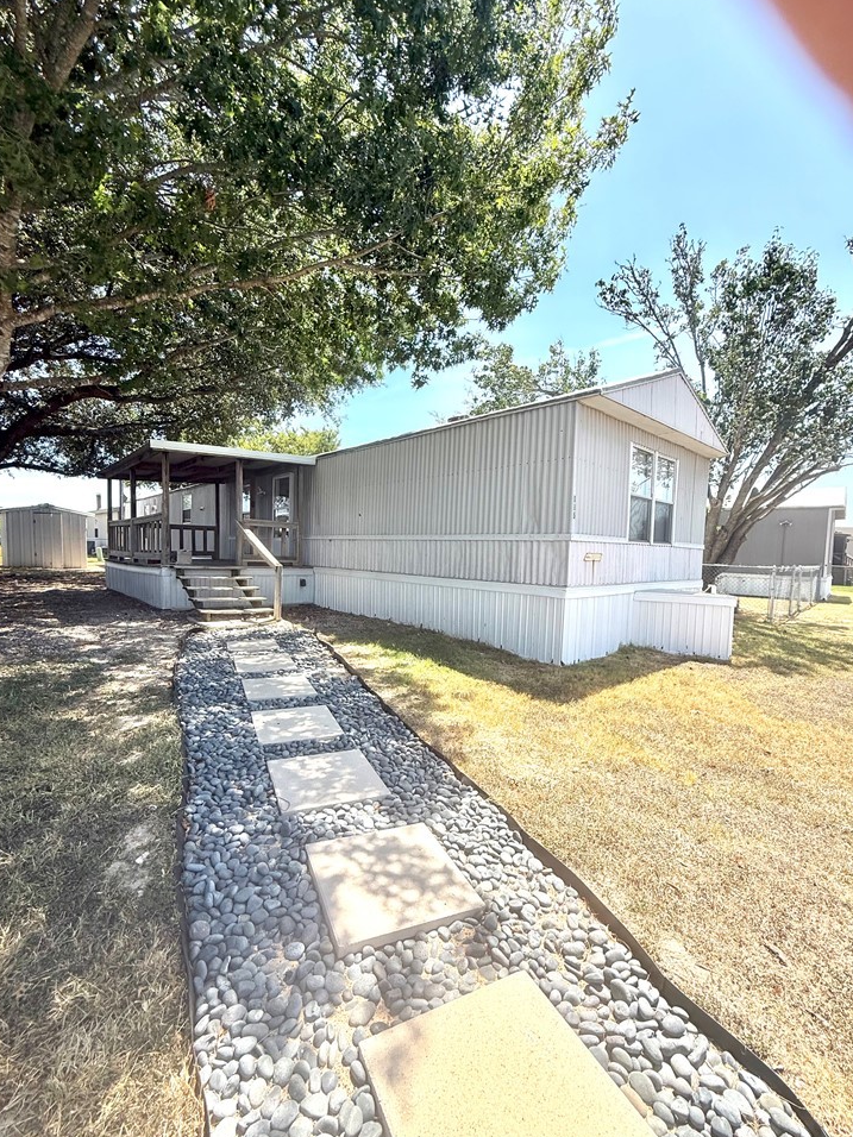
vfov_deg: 98.2
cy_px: 582
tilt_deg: -2.6
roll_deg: -2.5
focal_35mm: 15
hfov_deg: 81.7
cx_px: 425
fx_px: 493
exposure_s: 1/1145
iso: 50
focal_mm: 2.22
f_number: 2.2
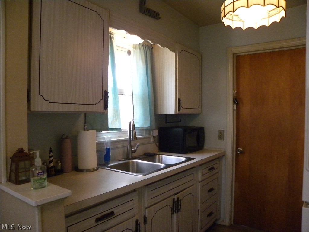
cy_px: 116
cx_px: 154
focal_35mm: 26
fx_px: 232
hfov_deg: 67.3
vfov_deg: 53.1
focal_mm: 4.6
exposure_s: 1/81
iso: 400
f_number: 2.8
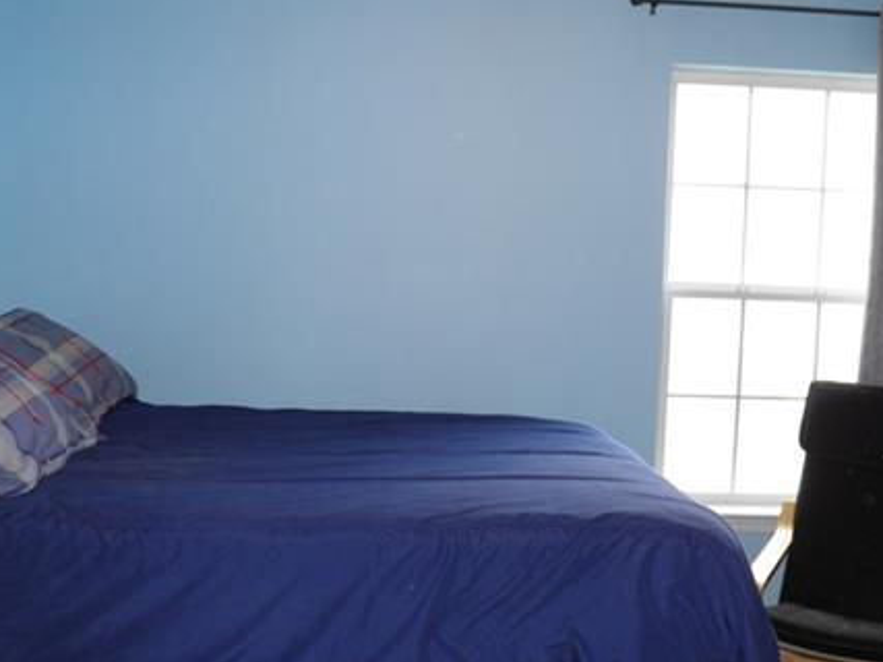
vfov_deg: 34.3
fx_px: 1071
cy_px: 381
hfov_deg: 44.8
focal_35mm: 42
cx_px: 414
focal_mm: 4.9
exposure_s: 1/30
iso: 80
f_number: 2.8
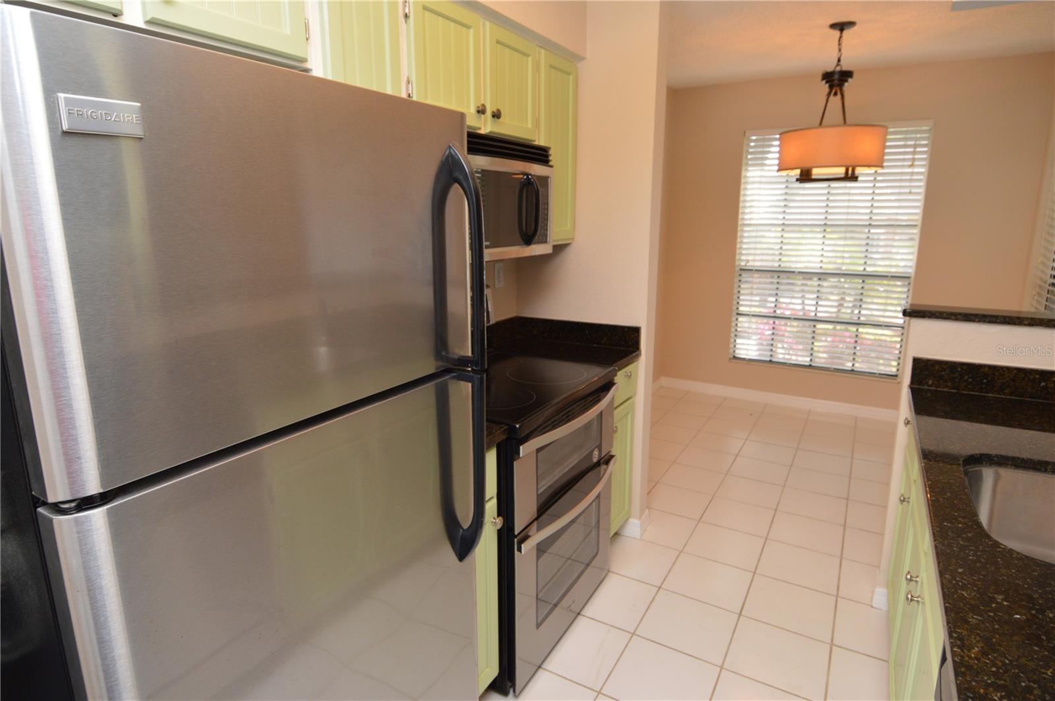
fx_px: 527
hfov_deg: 90.1
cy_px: 350
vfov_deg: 67.3
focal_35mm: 18
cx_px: 528
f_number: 4
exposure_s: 1/60
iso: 400
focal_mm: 12
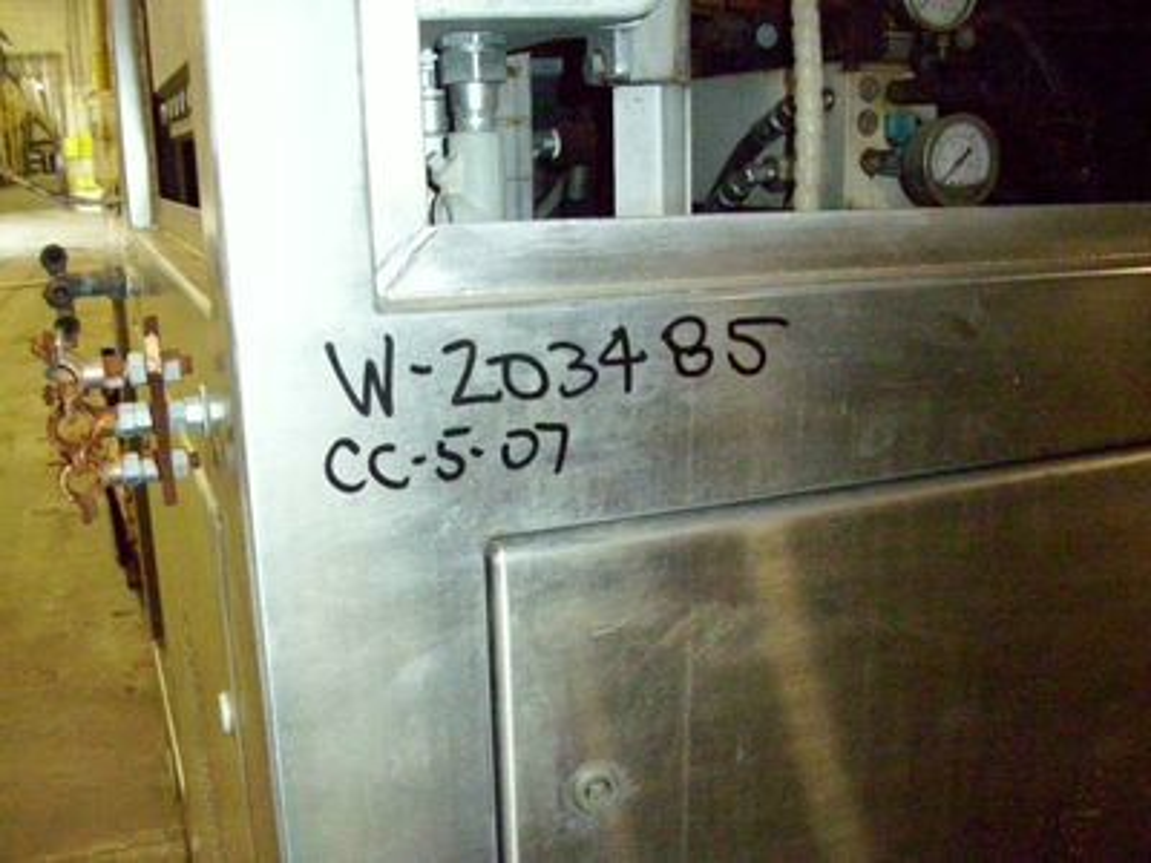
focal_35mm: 34
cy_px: 432
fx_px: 1131
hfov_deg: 54.0
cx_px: 576
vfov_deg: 41.8
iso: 1250
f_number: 2.9
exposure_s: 1/40
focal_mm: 5.7
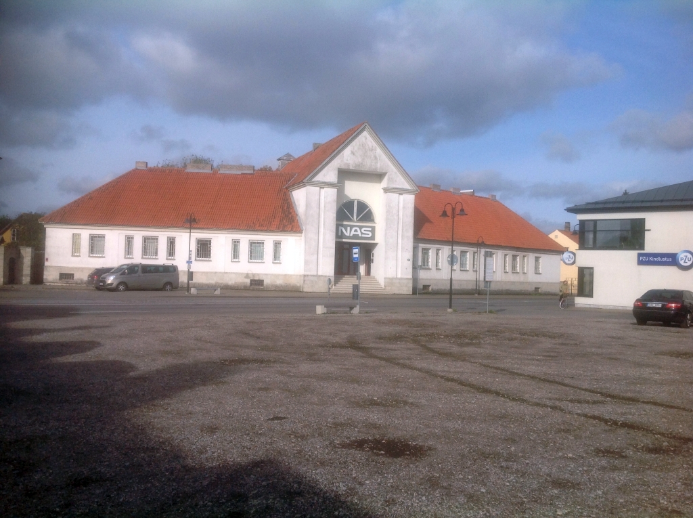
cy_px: 259
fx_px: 700
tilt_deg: +0.0
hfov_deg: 52.7
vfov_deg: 40.6
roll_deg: -2.2
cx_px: 346
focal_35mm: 35
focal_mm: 4.28
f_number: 2.4
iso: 50
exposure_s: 1/2016
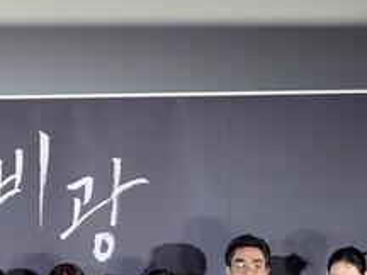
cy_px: 309
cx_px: 129
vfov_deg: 4.5
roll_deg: -0.5
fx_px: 3530
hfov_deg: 5.9
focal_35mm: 333
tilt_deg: -5.3
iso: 250
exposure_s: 1/120
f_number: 2.8
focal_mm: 15.66
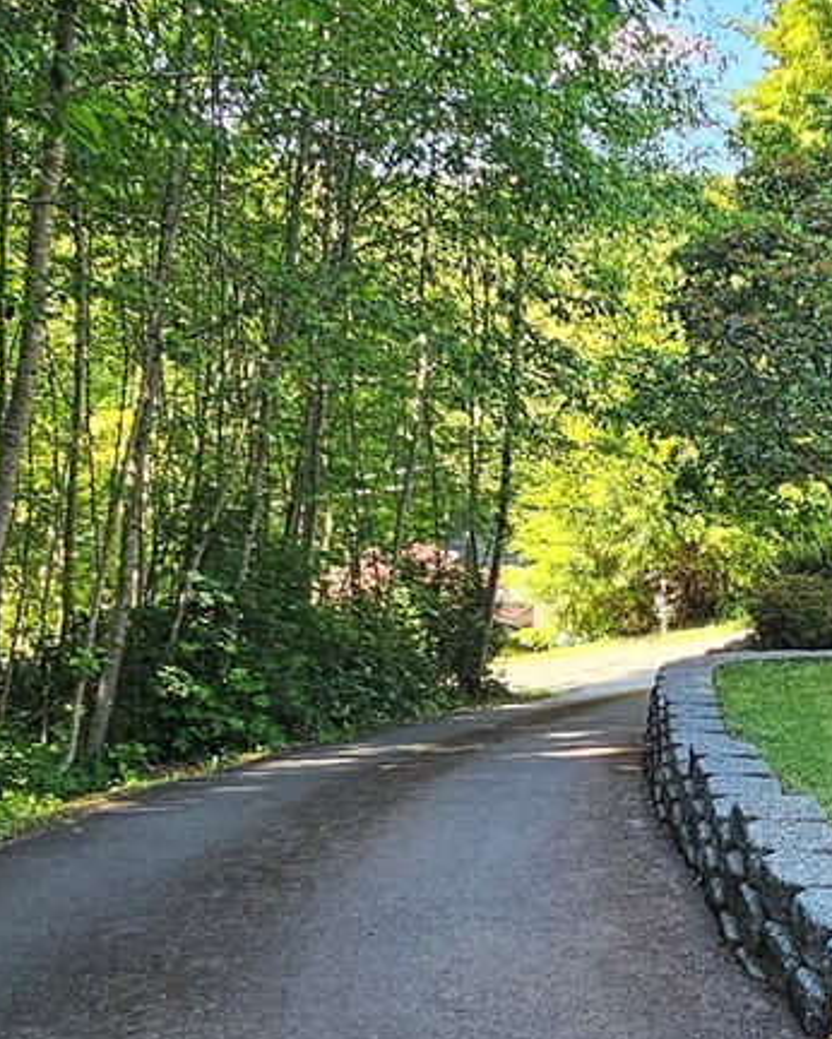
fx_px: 1446
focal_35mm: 47
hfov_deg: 31.0
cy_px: 724
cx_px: 705
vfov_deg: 38.9
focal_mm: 2.2
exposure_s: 1/120
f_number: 2.2
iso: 64
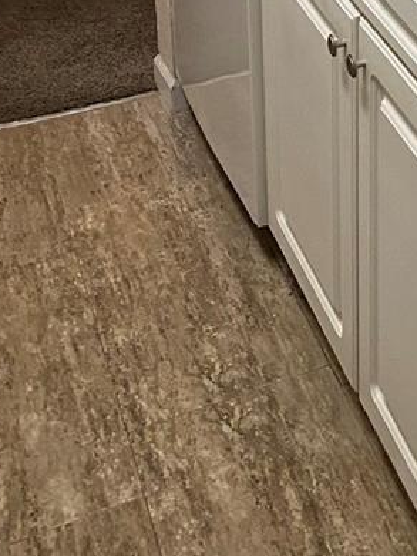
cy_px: -185
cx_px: 619
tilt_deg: -14.3
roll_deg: -2.4
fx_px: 1284
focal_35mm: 80
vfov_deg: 21.8
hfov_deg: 16.8
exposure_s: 1/60
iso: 160
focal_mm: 4.25
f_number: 1.8
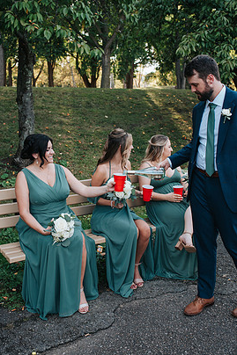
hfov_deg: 34.2
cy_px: 165
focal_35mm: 39
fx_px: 385
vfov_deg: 49.5
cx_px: 107
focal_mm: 35
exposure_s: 1/640
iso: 900
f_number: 4
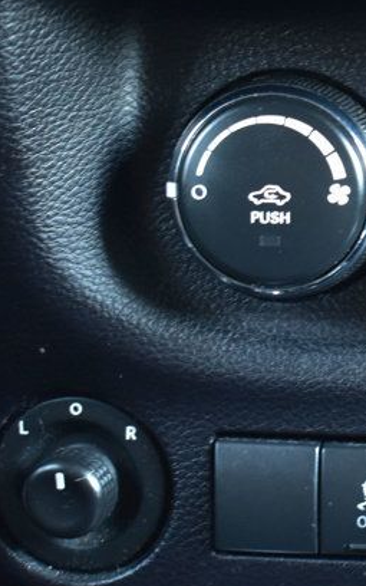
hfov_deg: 11.2
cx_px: 571
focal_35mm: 111
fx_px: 1776
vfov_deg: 18.7
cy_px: 316
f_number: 4.2
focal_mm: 29
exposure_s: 1/10
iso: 1600
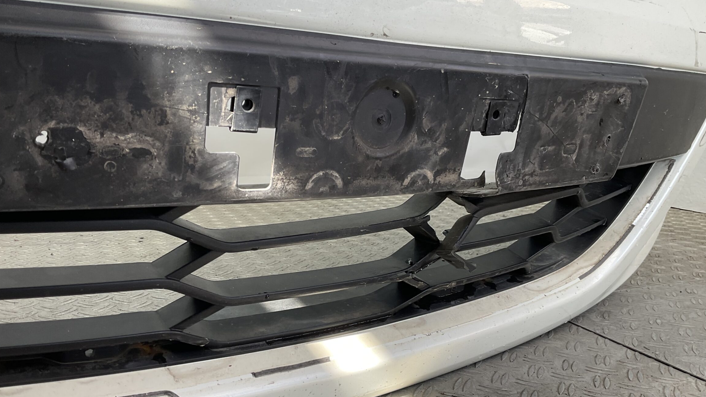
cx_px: 363
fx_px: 655
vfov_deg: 33.6
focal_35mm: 35
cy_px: 246
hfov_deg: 56.6
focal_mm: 3
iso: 16
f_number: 1.8
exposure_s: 1/125
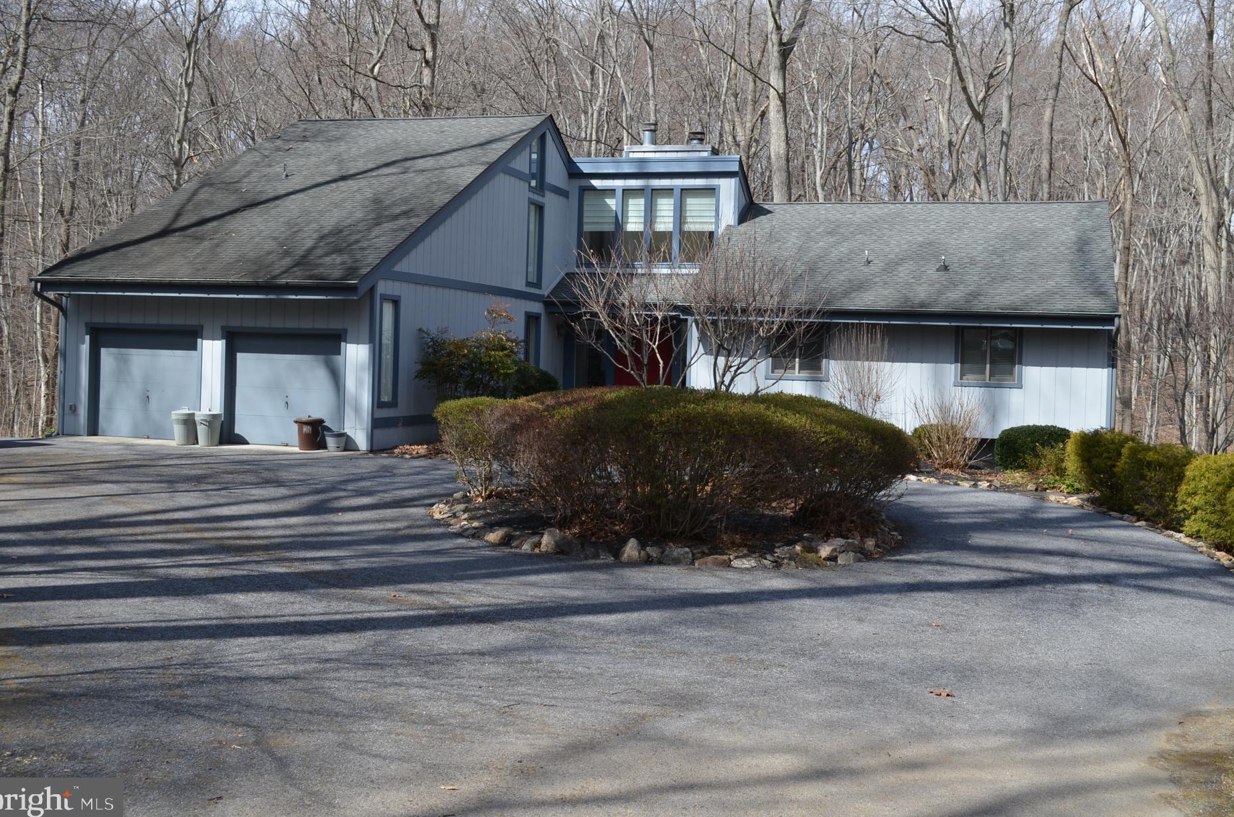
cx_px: 662
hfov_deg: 48.5
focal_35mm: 40
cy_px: 372
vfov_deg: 33.2
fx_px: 1368
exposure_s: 1/250
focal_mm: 24
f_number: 8
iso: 160
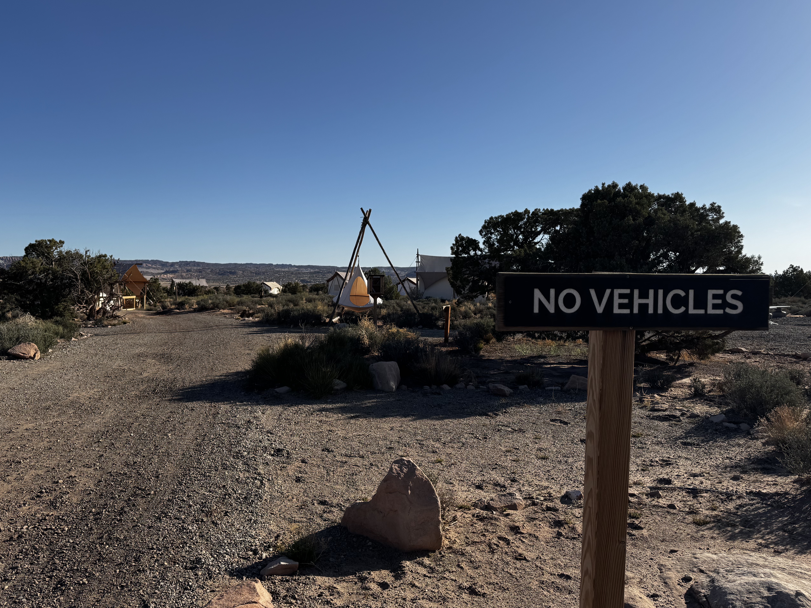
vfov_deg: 51.3
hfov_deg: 65.3
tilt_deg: -1.5
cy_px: 291
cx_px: 378
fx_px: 633
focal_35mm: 27
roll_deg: -1.4
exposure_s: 1/5814
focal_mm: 6.76
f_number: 1.78
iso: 80
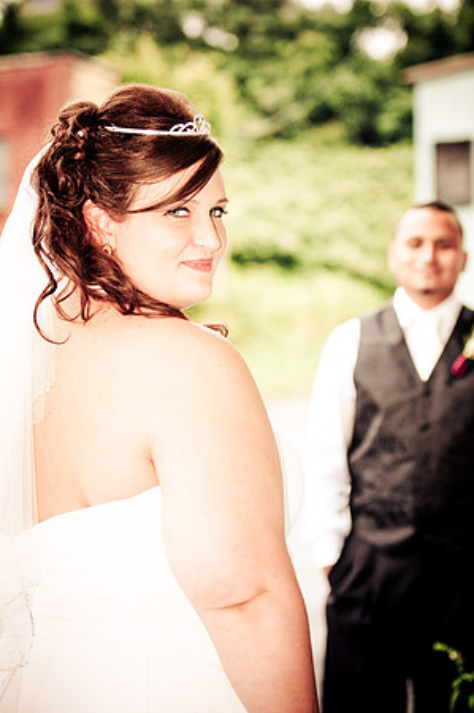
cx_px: 237
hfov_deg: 13.0
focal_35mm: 105
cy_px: 356
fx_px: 2078
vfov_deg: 19.5
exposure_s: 1/200
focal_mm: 70
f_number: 2.8
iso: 200
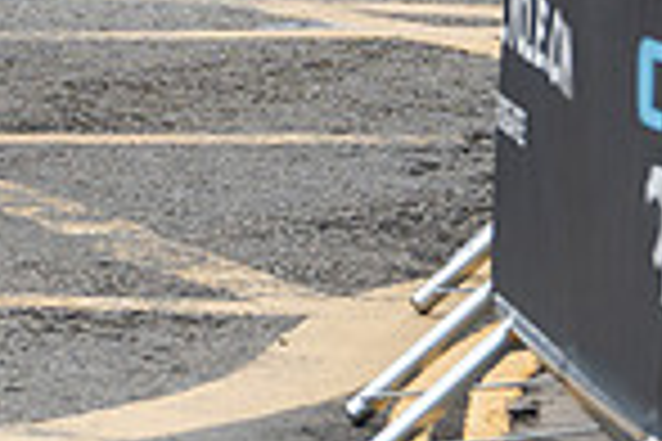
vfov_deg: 2.5
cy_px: -343
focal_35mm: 552
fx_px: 10150
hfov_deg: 3.7
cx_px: -197
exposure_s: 1/800
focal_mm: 110
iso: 500
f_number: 3.5
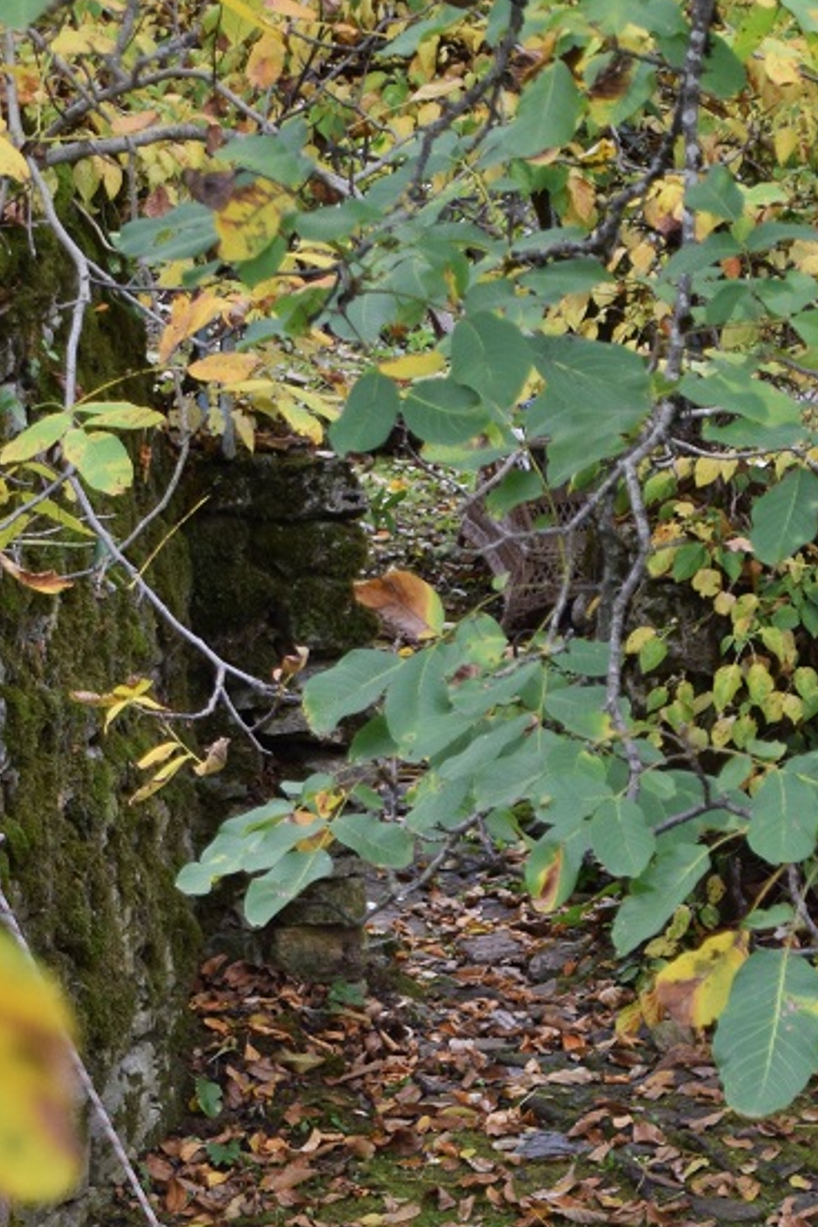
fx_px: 6249
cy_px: 1320
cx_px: 565
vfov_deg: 11.1
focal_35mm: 183
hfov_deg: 7.5
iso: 400
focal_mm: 45
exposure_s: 1/60
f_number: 4.8
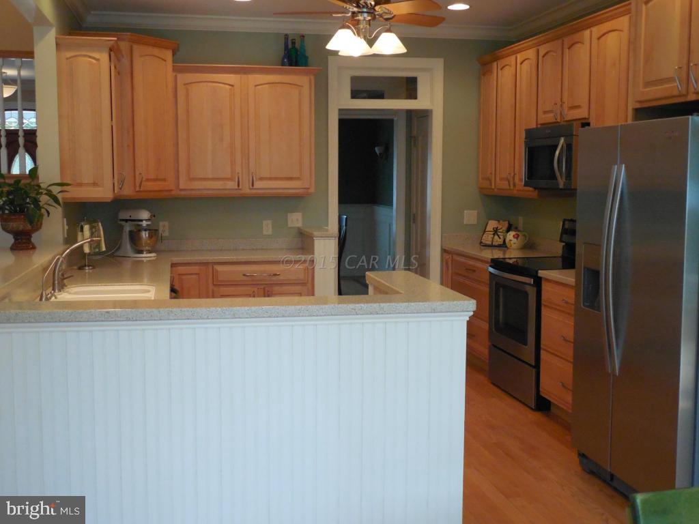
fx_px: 788
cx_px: 350
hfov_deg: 47.9
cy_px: 262
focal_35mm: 39
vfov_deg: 36.8
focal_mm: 7
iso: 800
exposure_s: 1/125
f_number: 3.8
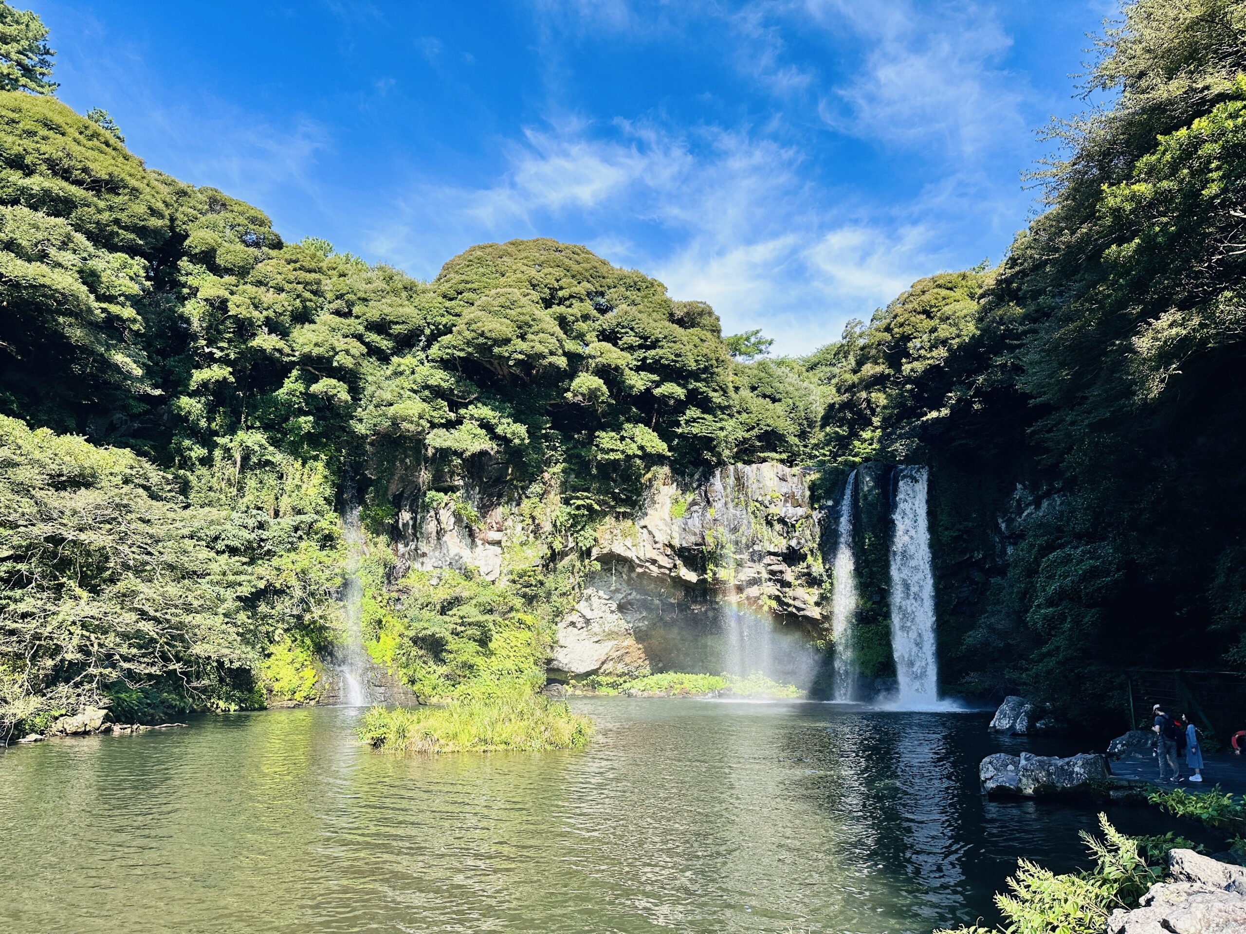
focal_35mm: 24
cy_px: 467
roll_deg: -2.0
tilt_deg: +12.0
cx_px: 623
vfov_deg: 56.8
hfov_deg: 71.6
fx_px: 864
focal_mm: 6.86
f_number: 1.78
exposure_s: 1/1587
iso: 80
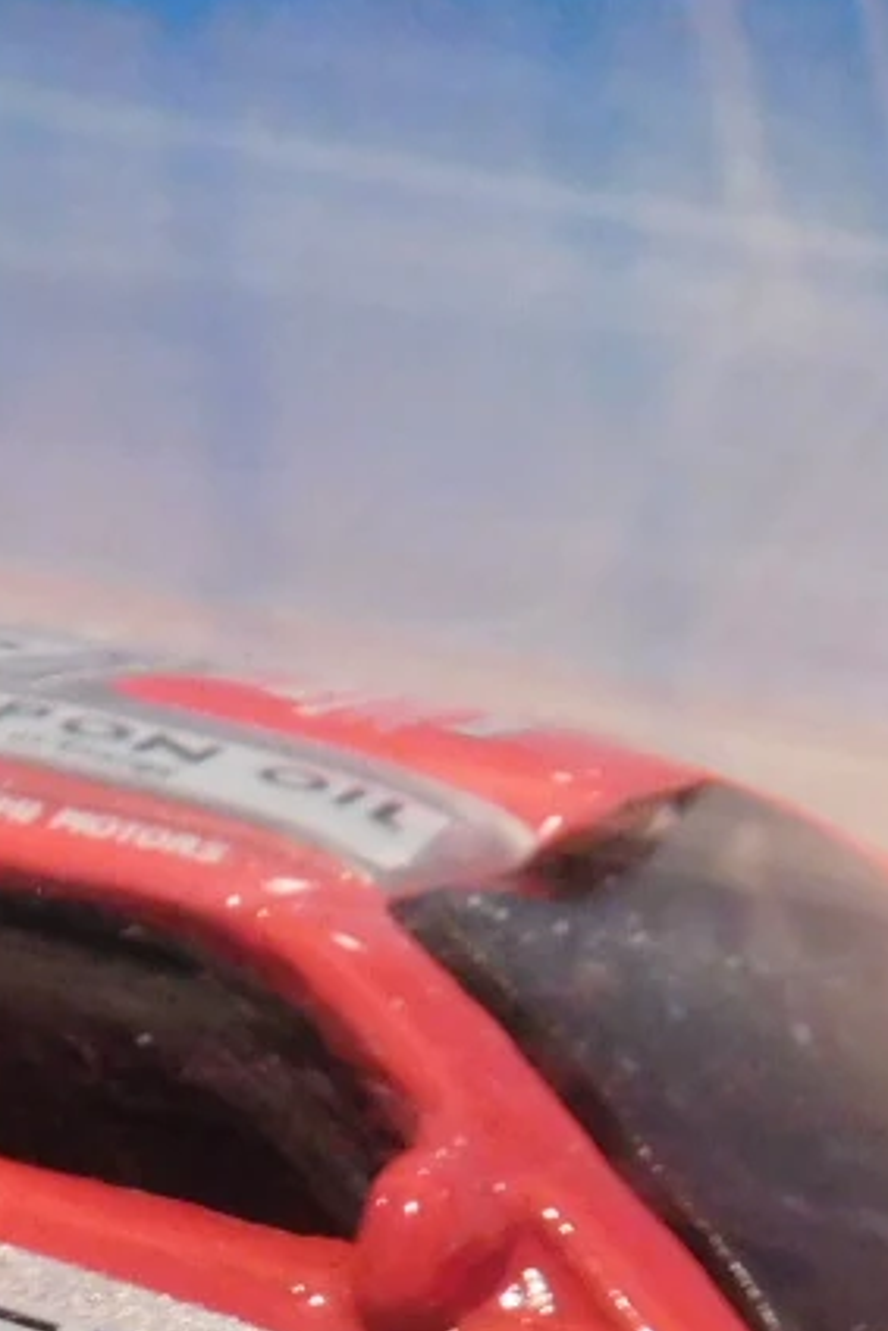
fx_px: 5804
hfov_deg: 8.7
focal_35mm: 157
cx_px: 329
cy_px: 1670
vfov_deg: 12.7
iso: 400
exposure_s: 1/13
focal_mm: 7.1
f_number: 3.6
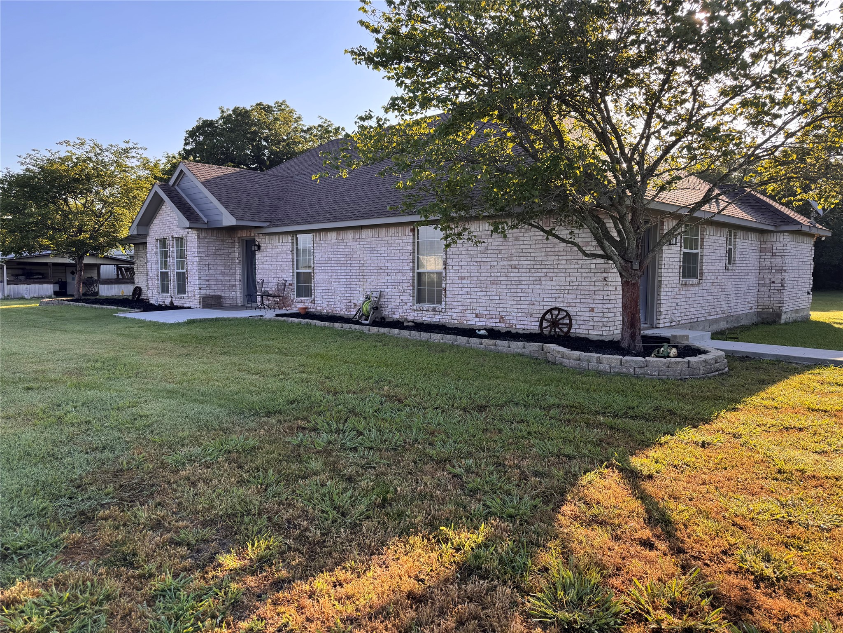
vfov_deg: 56.8
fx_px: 584
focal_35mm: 24
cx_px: 422
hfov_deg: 71.6
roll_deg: -0.1
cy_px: 316
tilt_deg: -5.2
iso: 80
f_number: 1.78
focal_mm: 6.76
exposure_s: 1/832
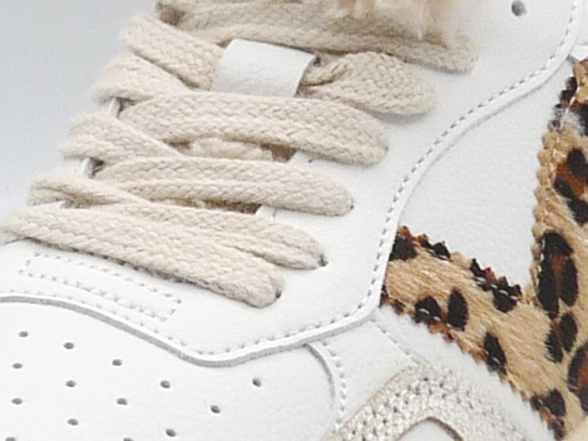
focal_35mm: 174
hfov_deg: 11.4
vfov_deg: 8.5
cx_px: 308
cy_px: 204
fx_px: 2956
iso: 100
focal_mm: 5.1
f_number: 4.5
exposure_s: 1/200
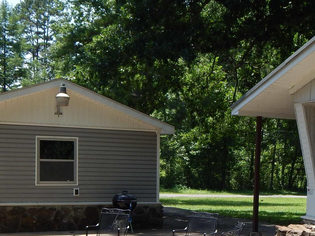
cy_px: 203
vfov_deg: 20.9
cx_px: 237
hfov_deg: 27.8
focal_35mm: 69
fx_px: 628
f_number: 3.3
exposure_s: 1/640
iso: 125
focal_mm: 6.1
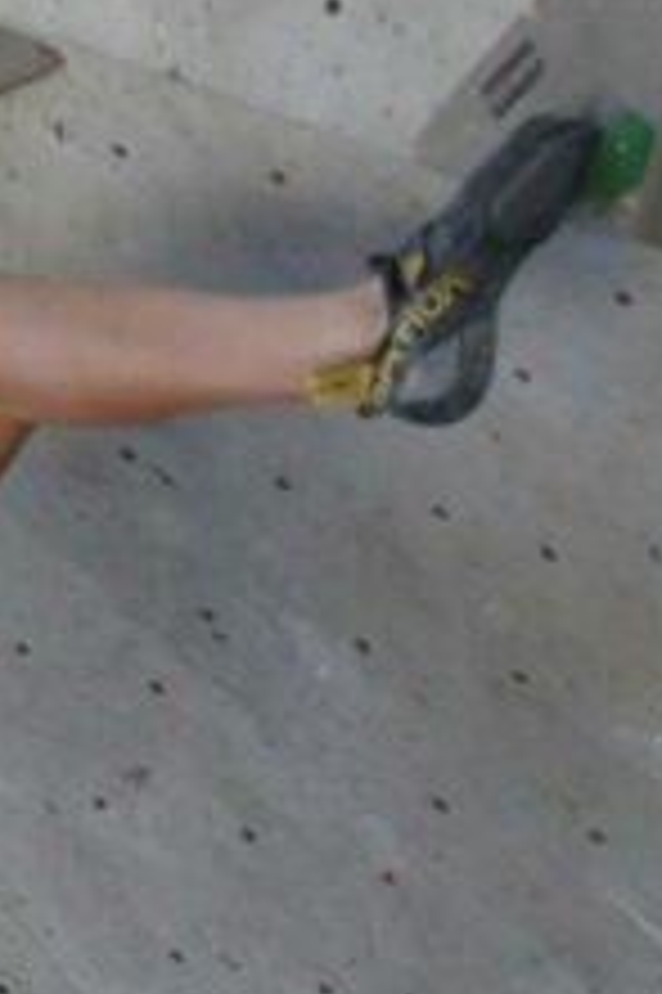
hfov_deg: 2.8
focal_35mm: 486
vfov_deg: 4.2
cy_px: -121
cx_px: -347
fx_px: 13426
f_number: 4
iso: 800
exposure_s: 1/2000
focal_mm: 70
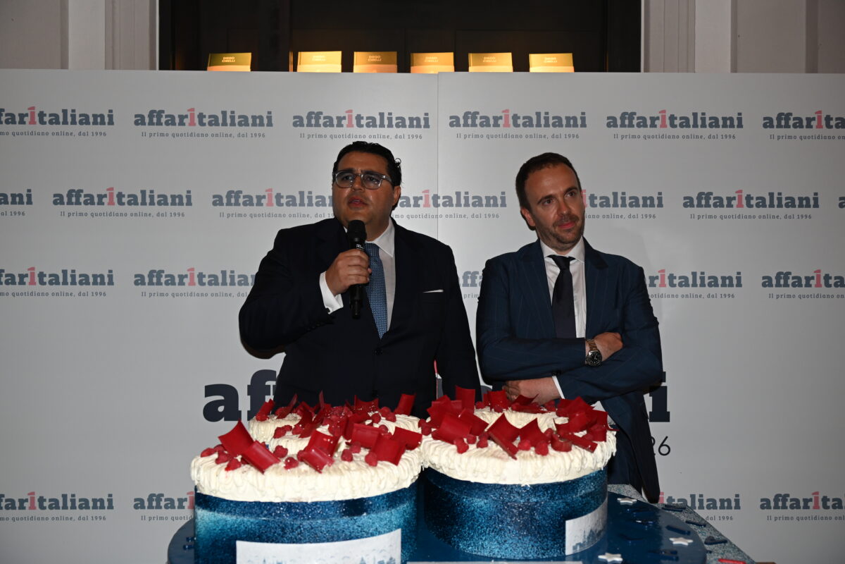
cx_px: 422
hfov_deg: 49.6
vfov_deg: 34.2
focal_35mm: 39
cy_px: 282
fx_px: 915
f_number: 5
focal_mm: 39
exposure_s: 1/100
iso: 1000
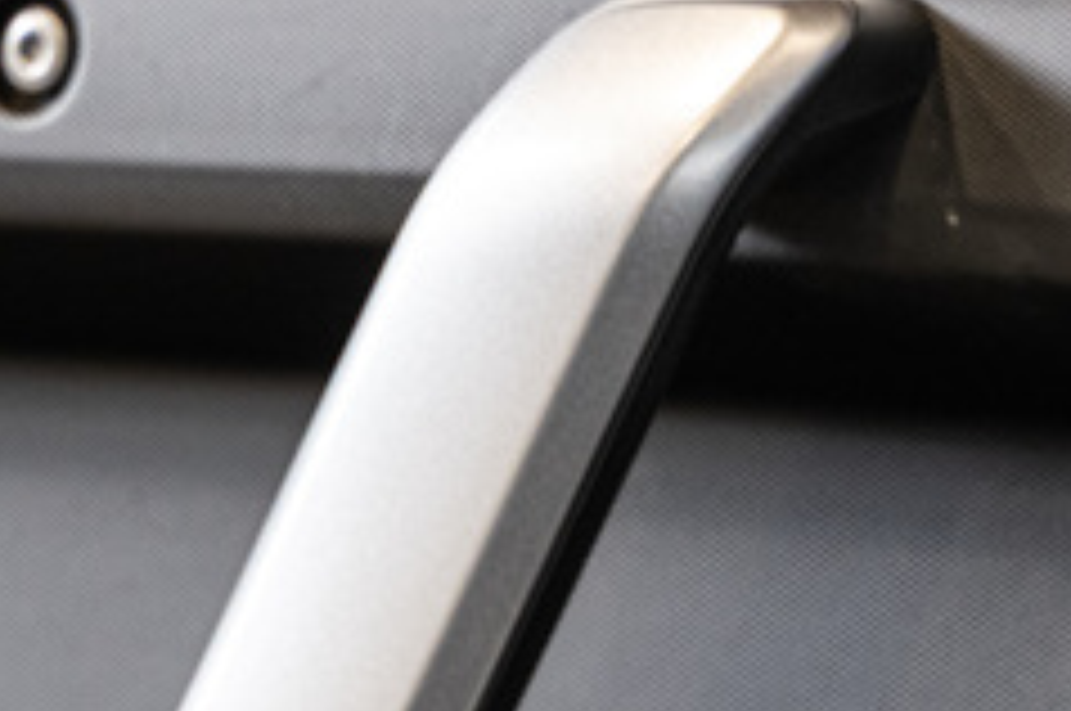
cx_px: 1289
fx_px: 9596
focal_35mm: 323
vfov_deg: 4.2
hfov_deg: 6.3
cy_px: 1422
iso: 1600
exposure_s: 1/125
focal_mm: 75
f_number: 2.8
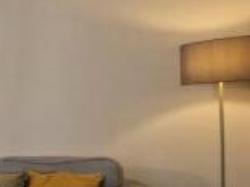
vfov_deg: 29.3
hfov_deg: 21.8
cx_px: -209
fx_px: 354
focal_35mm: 49
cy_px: 135
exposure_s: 1/50
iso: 160
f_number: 2.2
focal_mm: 2.2
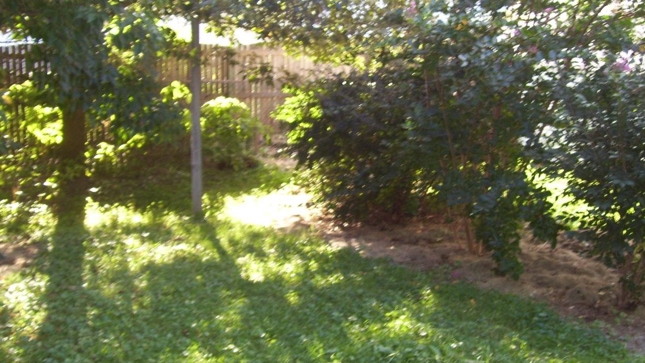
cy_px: 164
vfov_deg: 26.0
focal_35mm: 46
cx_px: 353
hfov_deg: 44.5
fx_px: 787
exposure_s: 1/60
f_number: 2.7
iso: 100
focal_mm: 6
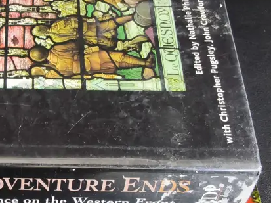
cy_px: 106
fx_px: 524
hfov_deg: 27.5
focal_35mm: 67
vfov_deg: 21.9
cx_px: 9
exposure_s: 1/100
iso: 160
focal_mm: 2.87
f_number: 2
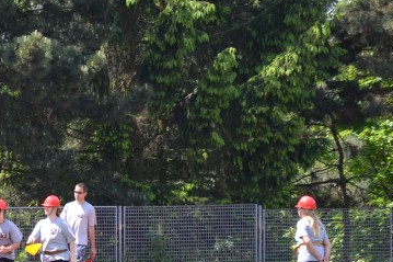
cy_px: 203
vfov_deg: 3.1
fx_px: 4904
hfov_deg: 4.6
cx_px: -56
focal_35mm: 449
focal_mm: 105
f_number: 5.6
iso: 400
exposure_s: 1/500
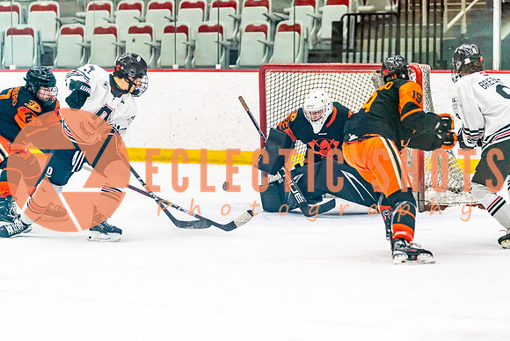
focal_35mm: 179
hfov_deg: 11.5
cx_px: 300
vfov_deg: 7.7
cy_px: 160
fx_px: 2530
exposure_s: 1/1250
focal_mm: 150
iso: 3200
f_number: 2.8
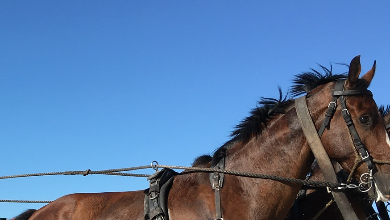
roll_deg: -0.9
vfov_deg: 15.8
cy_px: 254
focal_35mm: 74
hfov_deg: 27.1
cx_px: 9
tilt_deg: +2.5
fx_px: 765
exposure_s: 1/1538
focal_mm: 4.15
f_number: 2.2
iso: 25
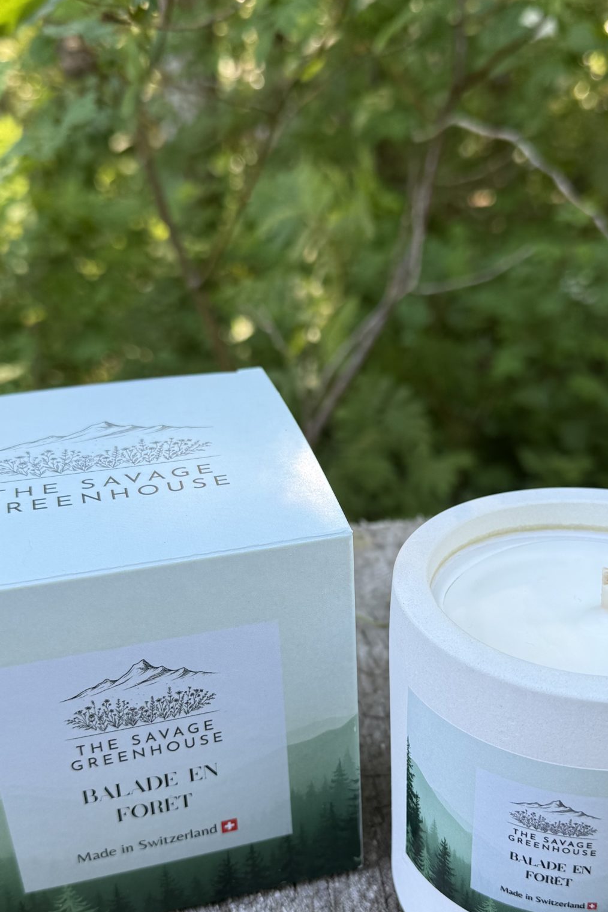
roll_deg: +3.1
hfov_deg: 31.9
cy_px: 570
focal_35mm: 42
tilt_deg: -33.7
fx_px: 1064
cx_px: 345
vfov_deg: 46.0
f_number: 1.78
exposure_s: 1/121
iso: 50
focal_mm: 6.76
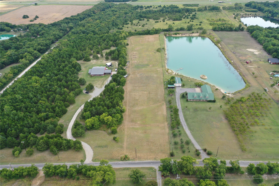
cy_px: 93
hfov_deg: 65.5
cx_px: 140
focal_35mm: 28
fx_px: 217
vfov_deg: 46.4
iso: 200
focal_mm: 10.26
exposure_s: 1/30
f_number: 2.8
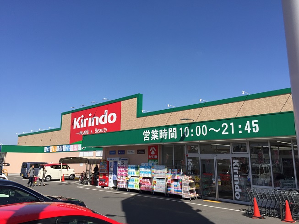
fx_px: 251
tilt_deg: +11.8
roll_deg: -0.7
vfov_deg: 48.2
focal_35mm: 29
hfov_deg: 61.7
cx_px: 150
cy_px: 112
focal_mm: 4.15
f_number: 2.2
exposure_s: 1/2326
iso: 32
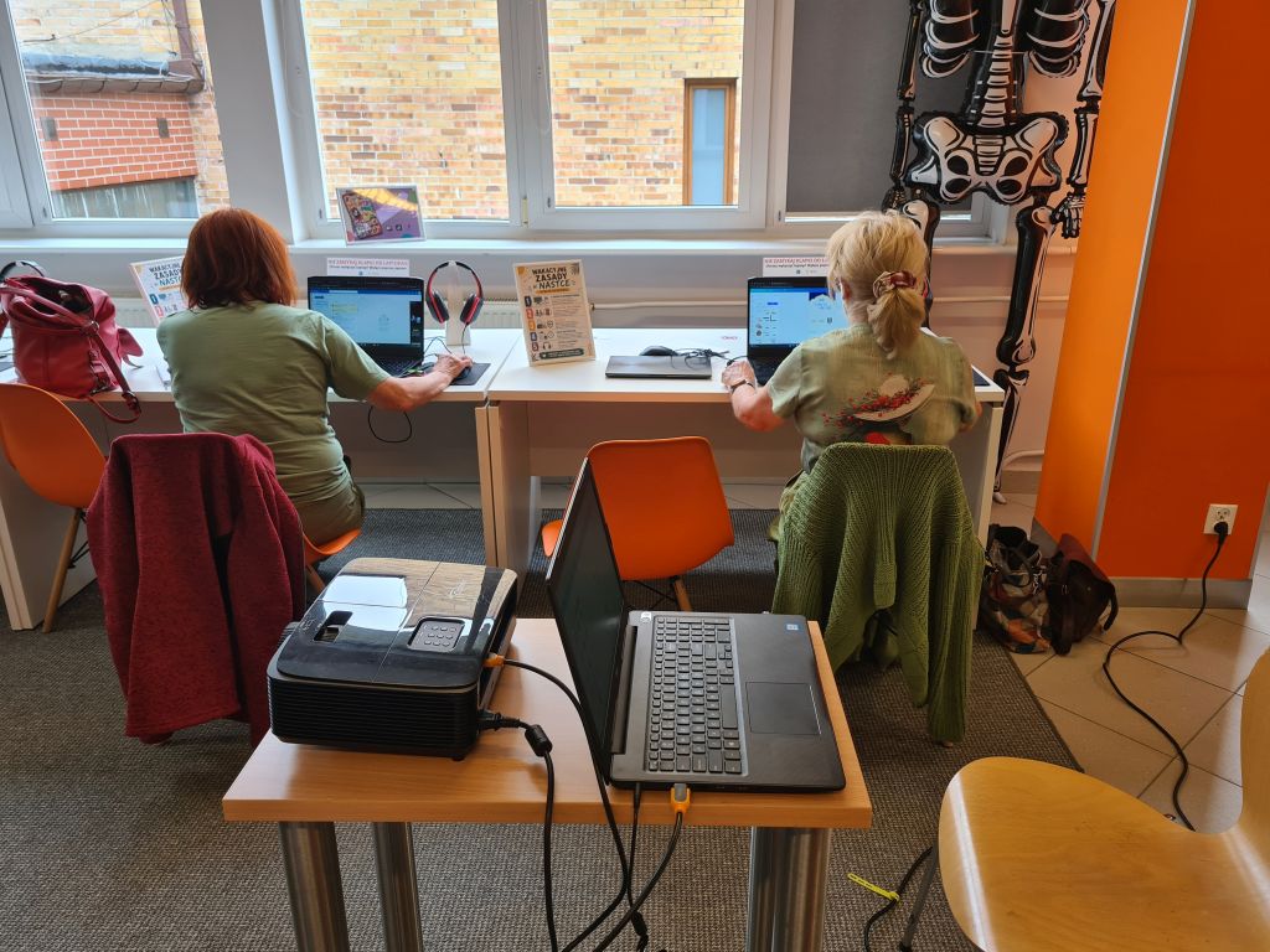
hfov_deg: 67.3
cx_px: 635
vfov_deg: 53.1
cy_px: 476
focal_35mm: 26
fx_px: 954
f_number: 1.8
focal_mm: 5.4
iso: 64
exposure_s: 1/100
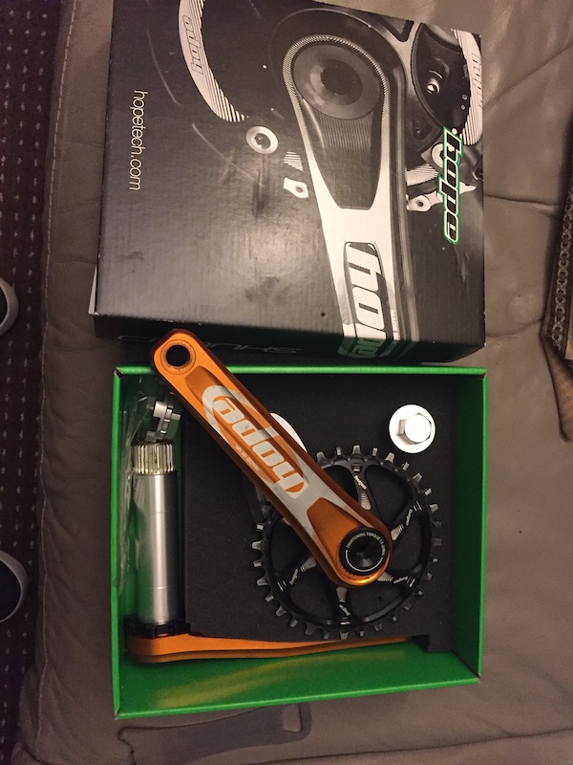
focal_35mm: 29
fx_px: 640
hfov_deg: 48.2
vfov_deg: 61.7
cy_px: 382
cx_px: 286
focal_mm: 4.15
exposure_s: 1/17
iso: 400
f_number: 2.2
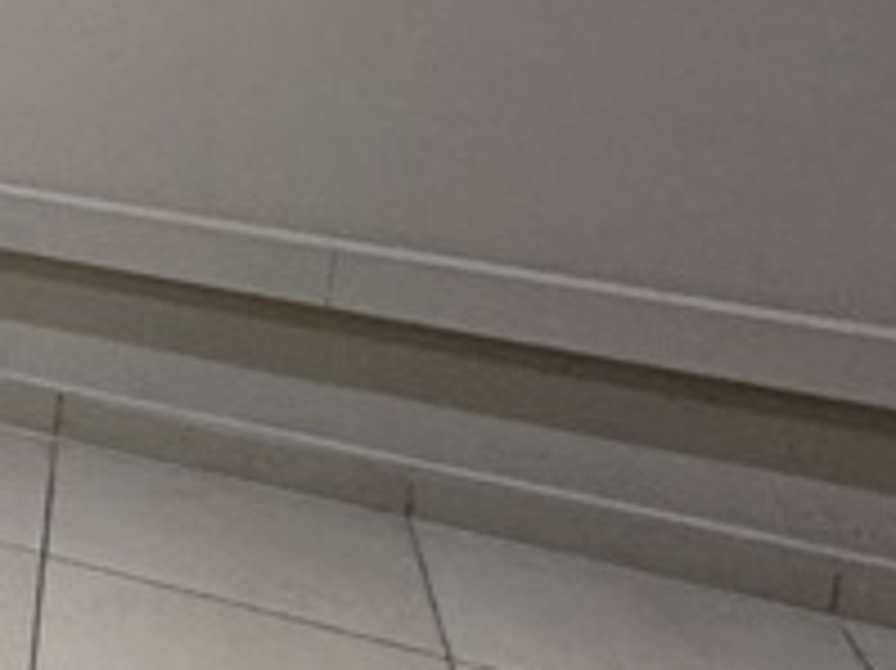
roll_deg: -1.1
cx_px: -1189
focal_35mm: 72
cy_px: -166
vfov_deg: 19.1
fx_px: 1863
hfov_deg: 15.7
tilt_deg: -8.4
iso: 200
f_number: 2.2
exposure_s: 1/50
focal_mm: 2.22
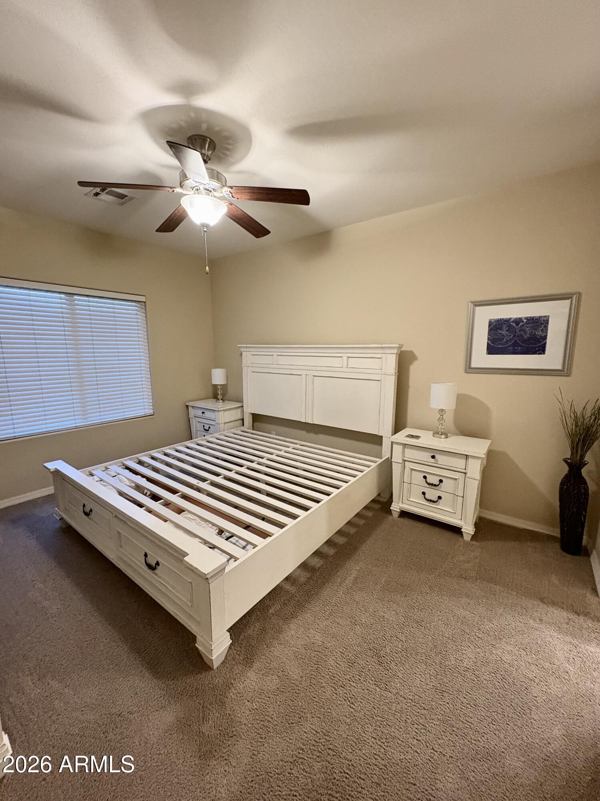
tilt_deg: -7.8
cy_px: 400
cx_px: 300
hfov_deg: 85.7
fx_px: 324
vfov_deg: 102.1
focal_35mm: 14
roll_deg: +0.2
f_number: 2.2
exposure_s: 1/60
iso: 500
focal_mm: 2.22
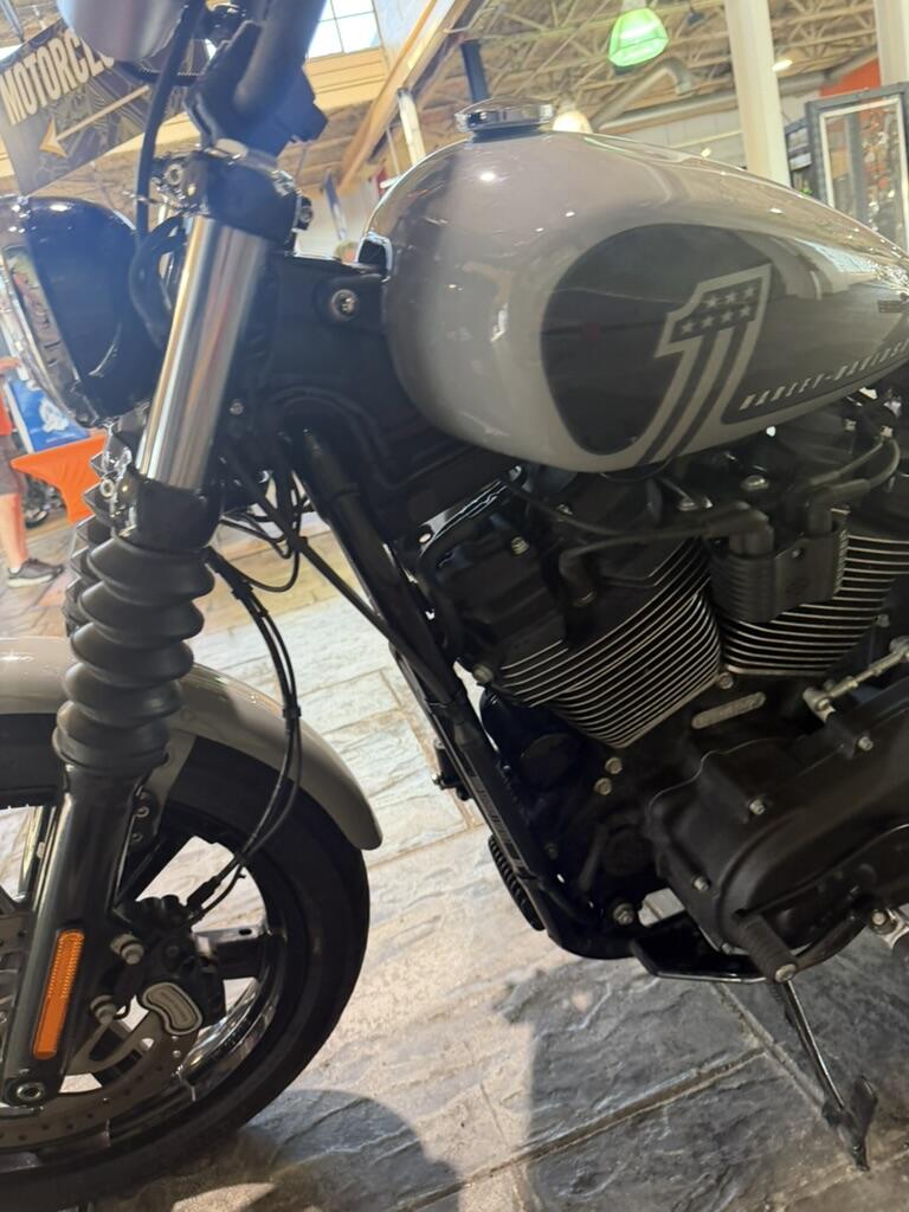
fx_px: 840
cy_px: 606
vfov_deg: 71.6
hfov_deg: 56.8
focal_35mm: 24
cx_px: 454
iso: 200
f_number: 1.78
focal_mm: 6.76
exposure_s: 1/60
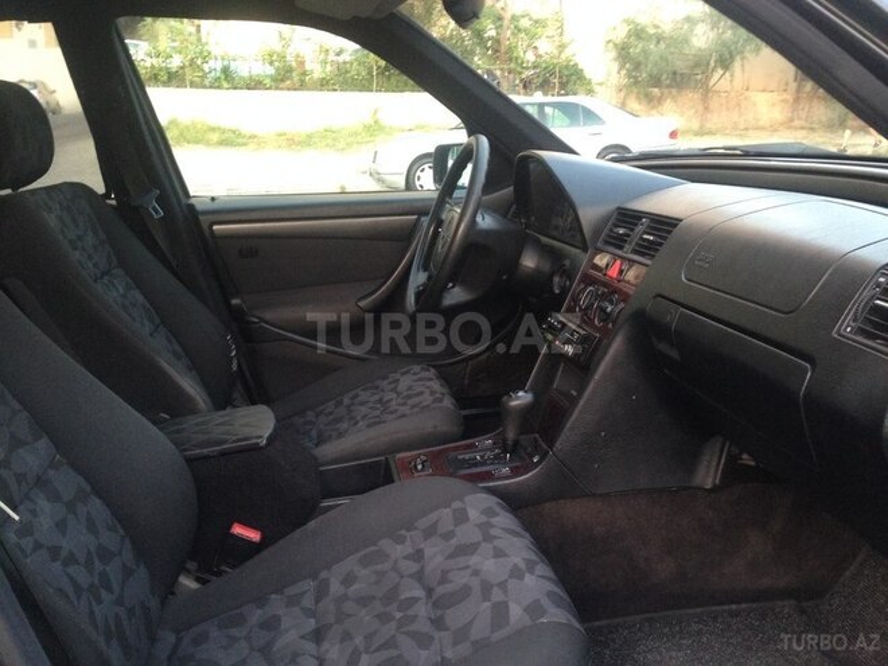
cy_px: 333
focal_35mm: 33
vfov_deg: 42.9
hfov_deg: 55.4
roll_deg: -3.1
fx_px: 847
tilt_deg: -13.6
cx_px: 444
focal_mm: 4.12
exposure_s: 1/20
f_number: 2.4
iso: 200
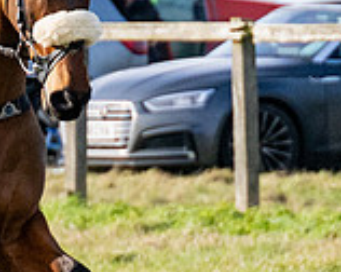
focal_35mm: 954
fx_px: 9616
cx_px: 184
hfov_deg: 2.0
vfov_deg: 1.6
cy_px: 220
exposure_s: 1/4000
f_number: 4
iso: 400
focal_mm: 120
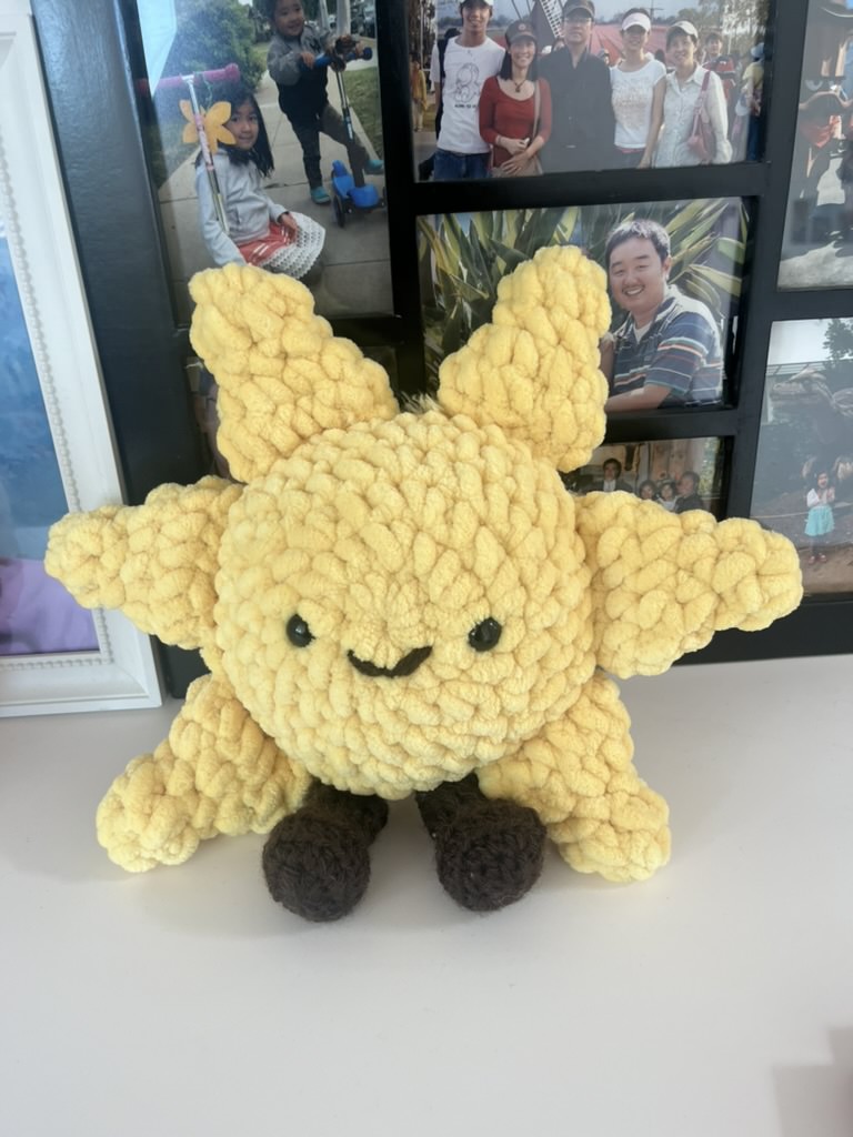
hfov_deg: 53.1
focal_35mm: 26
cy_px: 568
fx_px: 854
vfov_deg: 67.3
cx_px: 426
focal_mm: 5.1
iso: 64
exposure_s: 1/60
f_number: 1.6
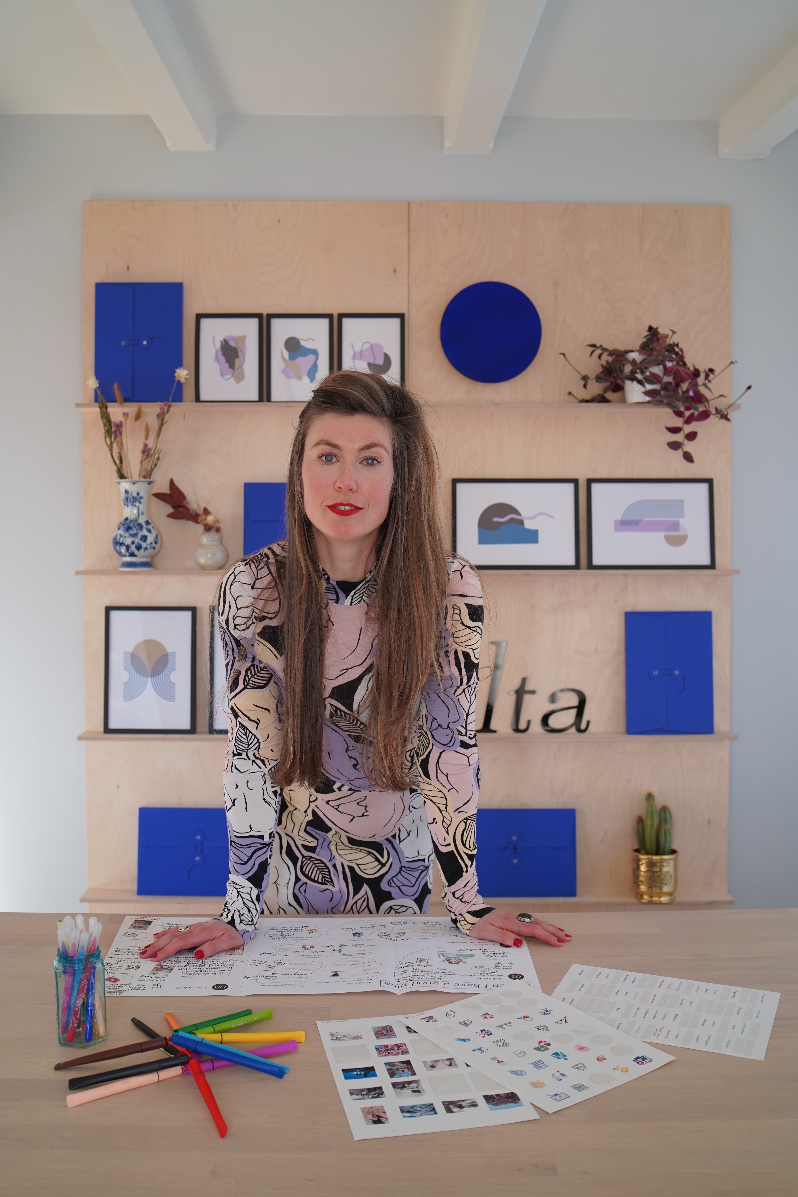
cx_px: 399
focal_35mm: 35
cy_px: 598
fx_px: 1164
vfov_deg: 54.4
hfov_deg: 37.9
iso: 400
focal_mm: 35
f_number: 4
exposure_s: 1/160
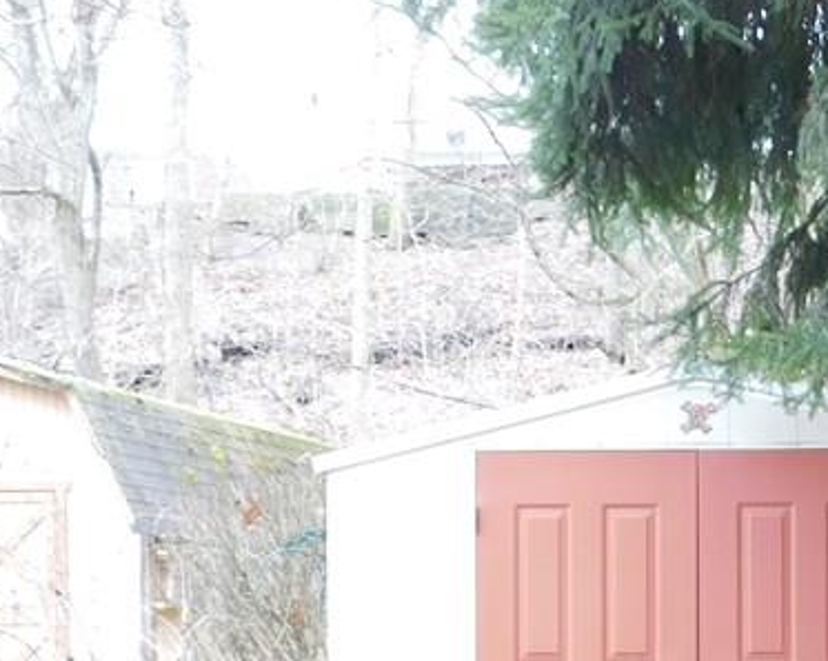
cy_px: 696
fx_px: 1641
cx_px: 1014
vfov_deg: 21.8
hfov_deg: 25.2
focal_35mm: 67
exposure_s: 1/30
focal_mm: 4.5
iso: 160
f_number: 3.1
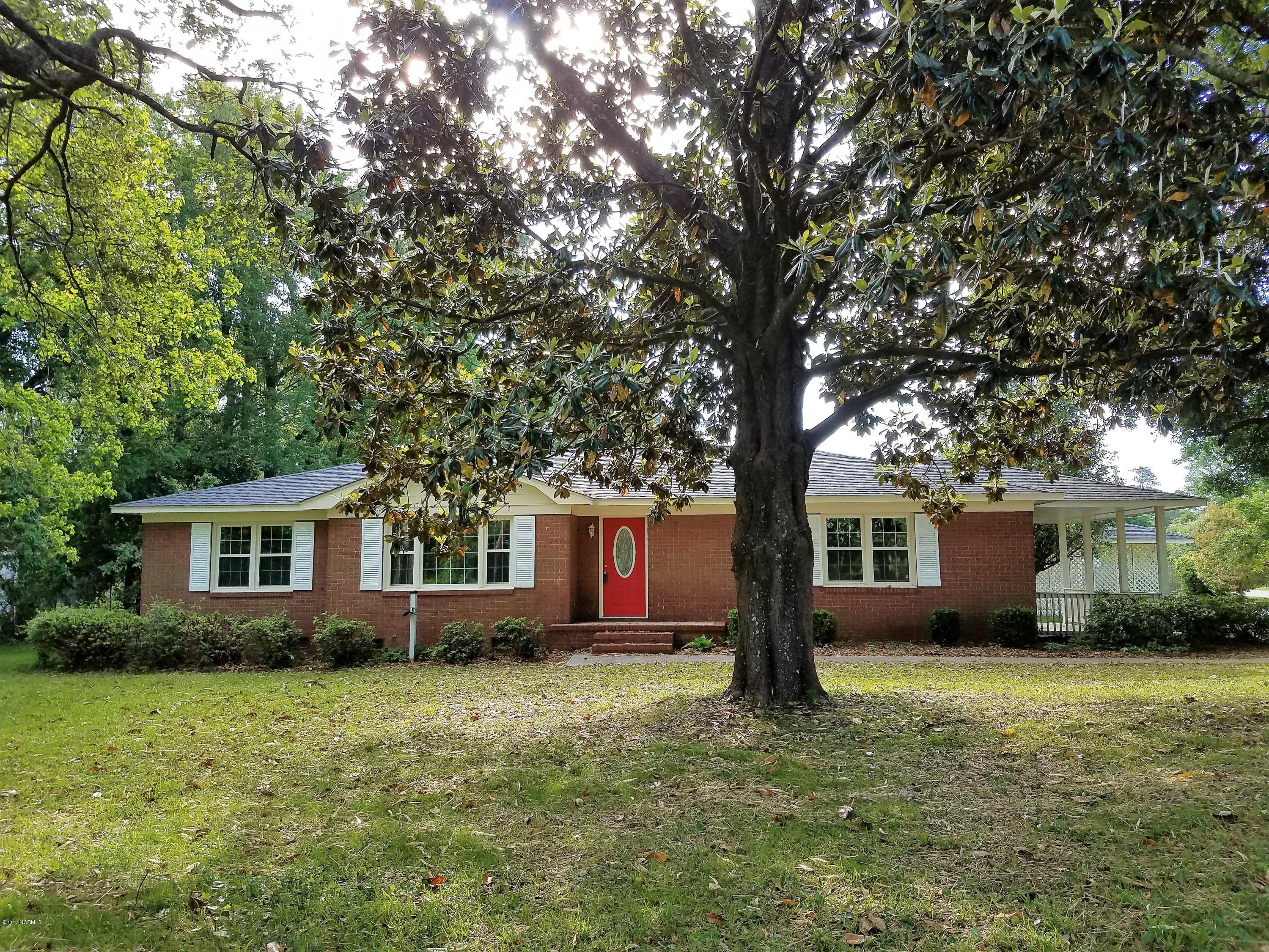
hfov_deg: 67.3
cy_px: 476
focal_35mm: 26
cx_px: 634
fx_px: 953
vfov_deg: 53.1
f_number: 1.7
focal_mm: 4.2
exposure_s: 1/430
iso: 40
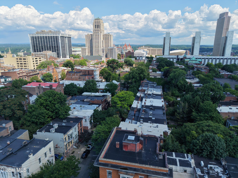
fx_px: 165
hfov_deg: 71.6
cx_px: 119
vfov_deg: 56.8
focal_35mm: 24
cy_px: 89
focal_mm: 8.67
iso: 400
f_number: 1.8
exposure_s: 1/6000
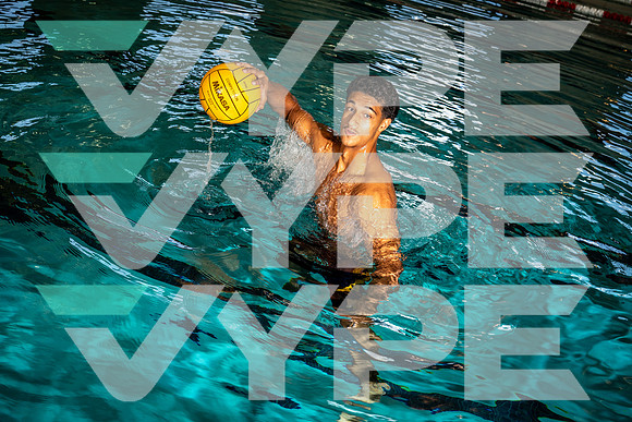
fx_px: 773
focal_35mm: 44
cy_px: 211
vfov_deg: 30.5
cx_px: 316
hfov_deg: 44.5
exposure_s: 1/250
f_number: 5.6
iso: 640
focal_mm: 44
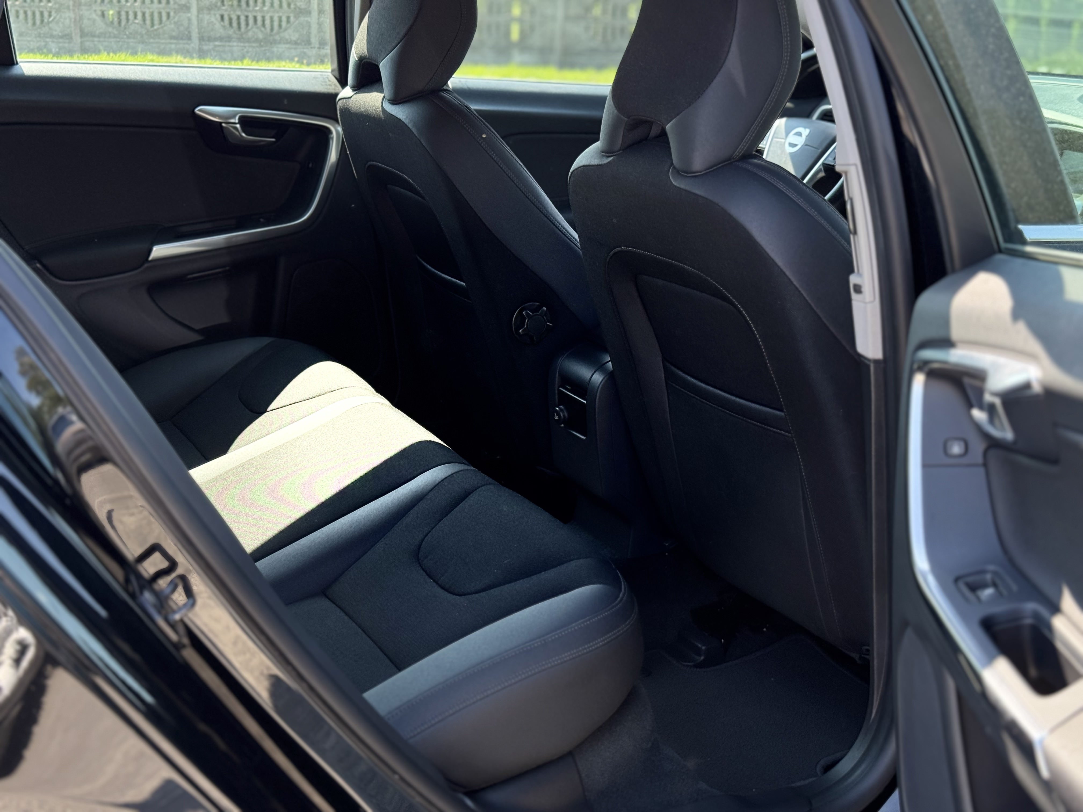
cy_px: 406
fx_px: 1502
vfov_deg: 30.3
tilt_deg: -15.3
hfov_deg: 39.7
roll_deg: -0.5
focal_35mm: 48
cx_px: 542
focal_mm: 6.76
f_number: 1.78
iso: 64
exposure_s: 1/588
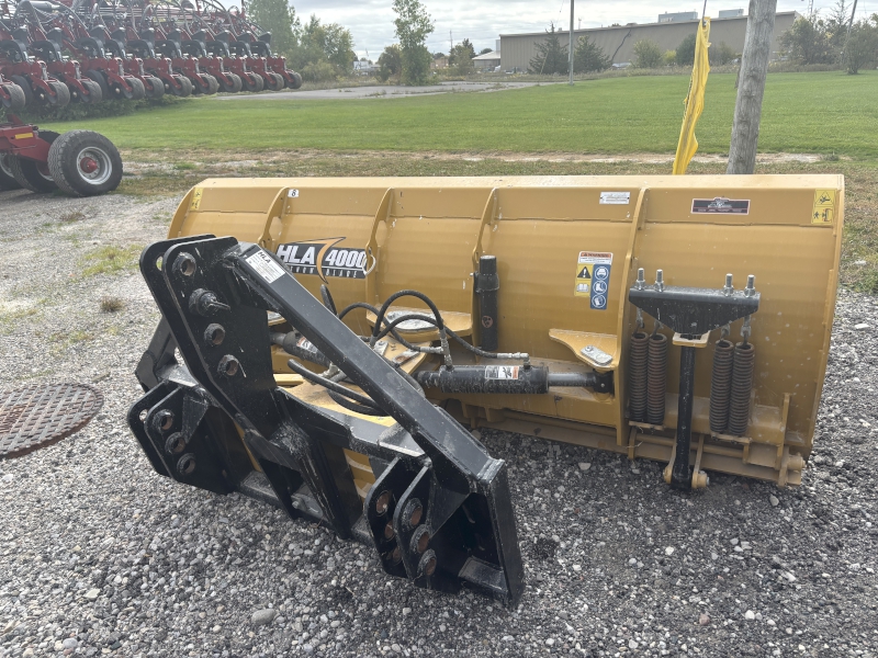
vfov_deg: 53.1
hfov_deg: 67.3
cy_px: 329
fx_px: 659
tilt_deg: -21.6
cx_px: 439
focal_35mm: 26
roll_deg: +3.0
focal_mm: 5.96
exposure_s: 1/1437
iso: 50
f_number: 1.6
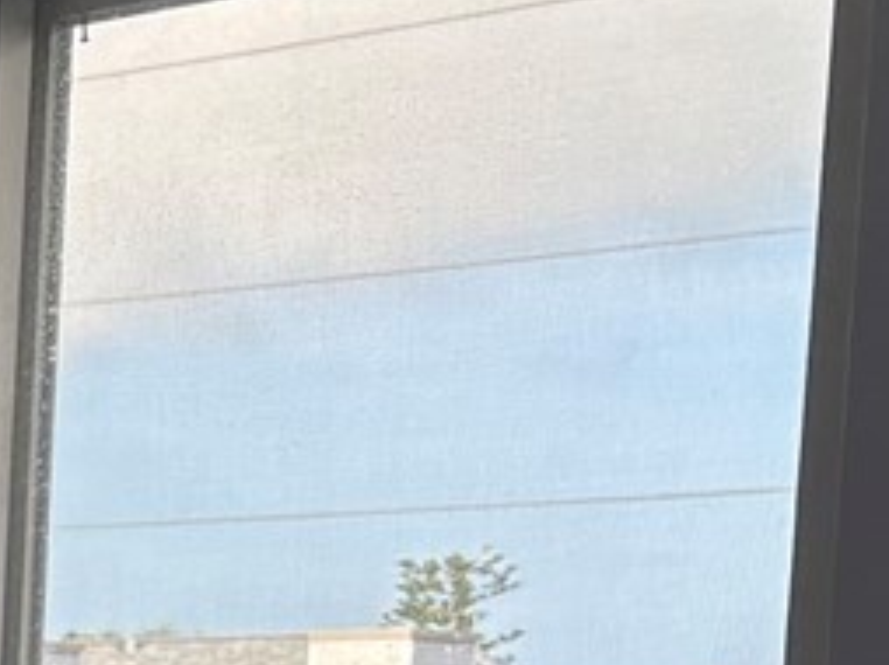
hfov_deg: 10.2
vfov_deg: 8.6
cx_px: -1344
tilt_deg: -5.7
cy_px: 1239
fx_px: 4208
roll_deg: -1.4
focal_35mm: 164
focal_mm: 5.96
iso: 64
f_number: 1.6
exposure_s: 1/381
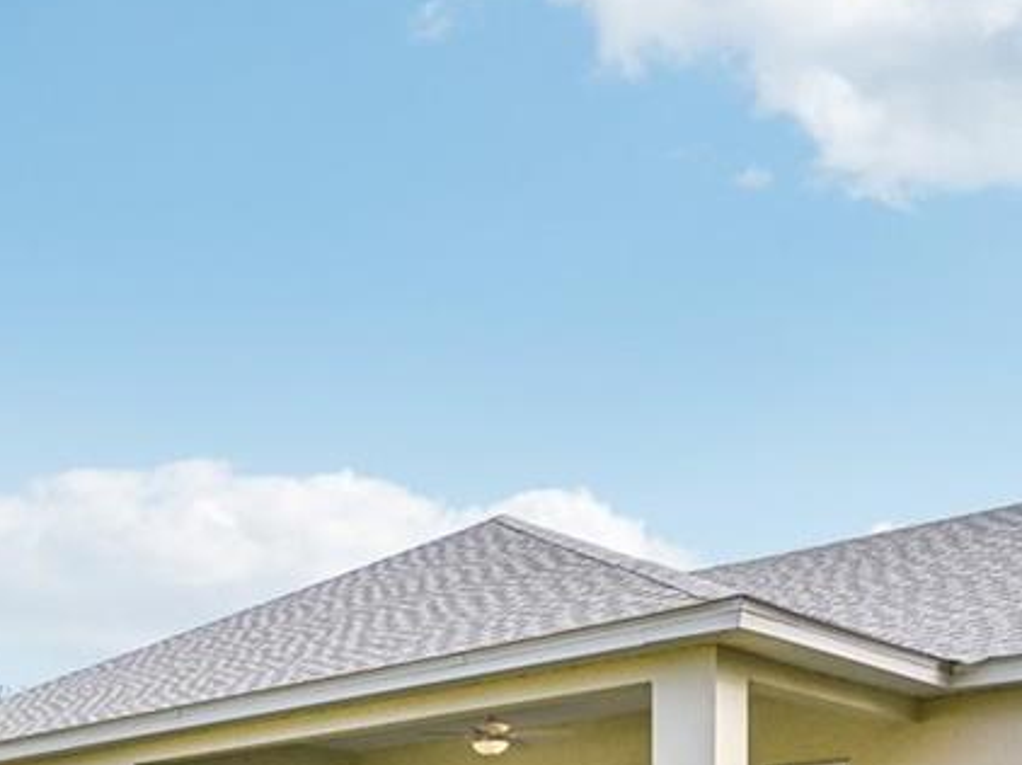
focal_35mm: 51
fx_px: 1505
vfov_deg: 25.7
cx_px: 97
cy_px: 907
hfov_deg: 35.3
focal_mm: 14
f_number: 8
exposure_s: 1/640
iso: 400
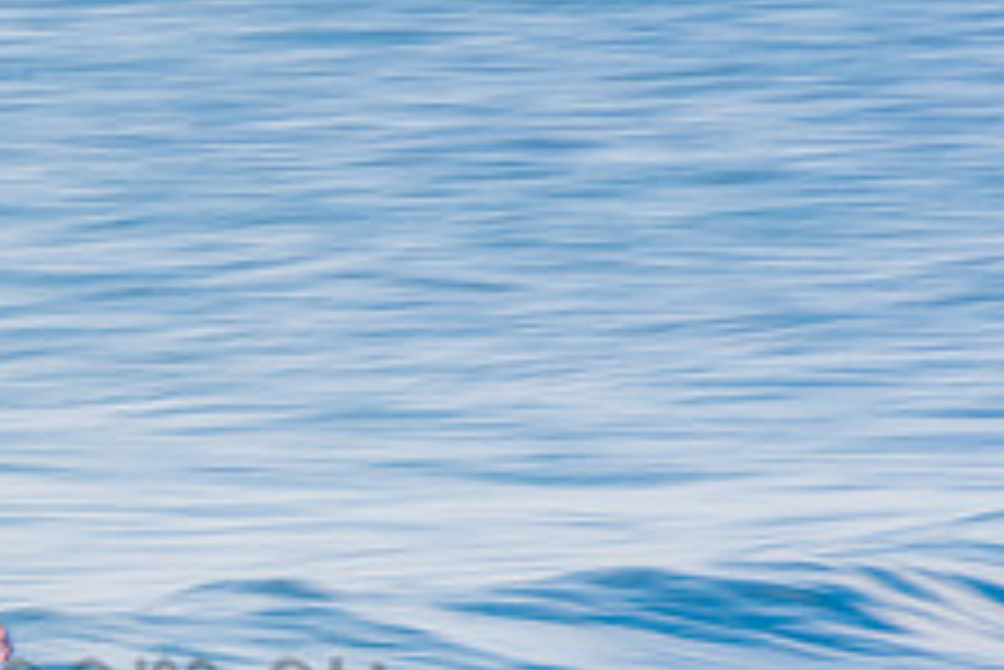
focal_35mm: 1618
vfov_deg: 0.9
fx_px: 45152
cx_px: -90
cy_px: 641
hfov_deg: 1.3
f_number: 22
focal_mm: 400
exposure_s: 1/25
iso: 100
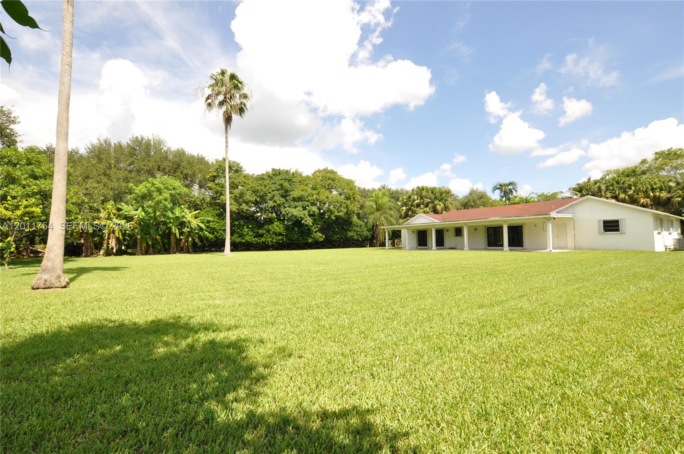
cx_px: 342
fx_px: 285
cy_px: 227
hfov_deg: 100.5
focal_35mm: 15
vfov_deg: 77.2
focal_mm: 10
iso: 400
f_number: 8
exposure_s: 1/320
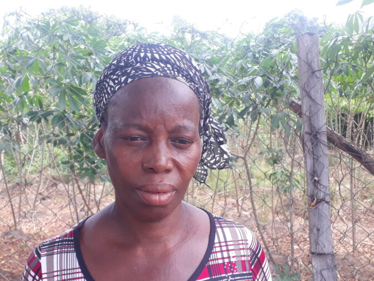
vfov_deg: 33.3
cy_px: 185
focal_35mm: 43
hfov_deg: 43.9
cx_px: 181
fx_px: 464
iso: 40
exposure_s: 1/208
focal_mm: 3.6
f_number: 1.9
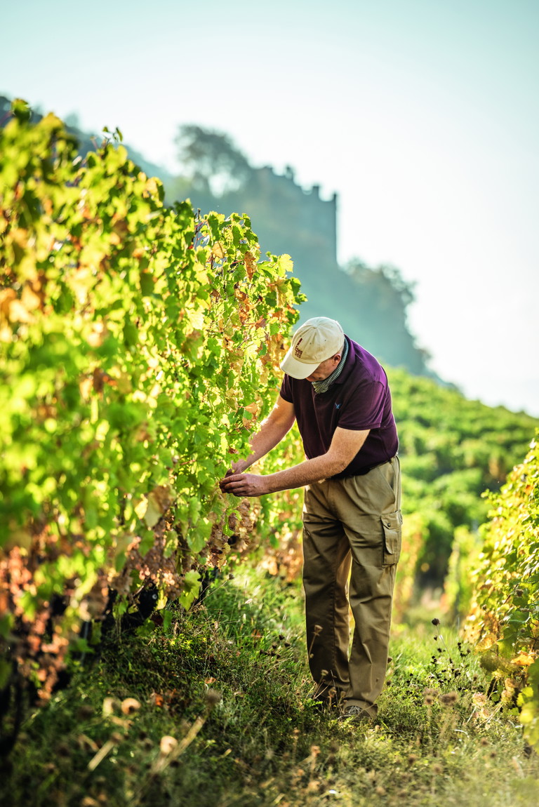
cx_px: 270
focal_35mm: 200
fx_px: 4486
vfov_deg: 10.3
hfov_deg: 6.9
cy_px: 404
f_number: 4.5
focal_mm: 200
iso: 100
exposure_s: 1/800
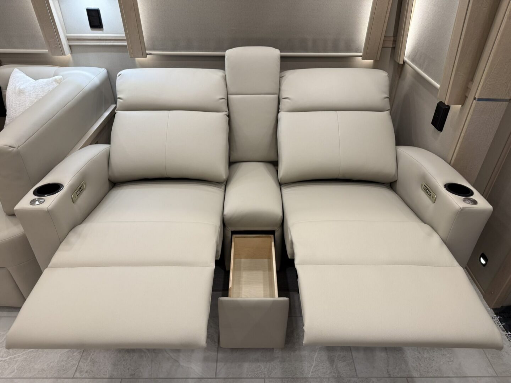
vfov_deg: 56.8
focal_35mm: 24
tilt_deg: -36.0
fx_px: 354
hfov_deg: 71.6
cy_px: 192
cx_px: 256
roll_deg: -1.6
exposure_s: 1/60
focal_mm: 6.76
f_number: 1.78
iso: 125
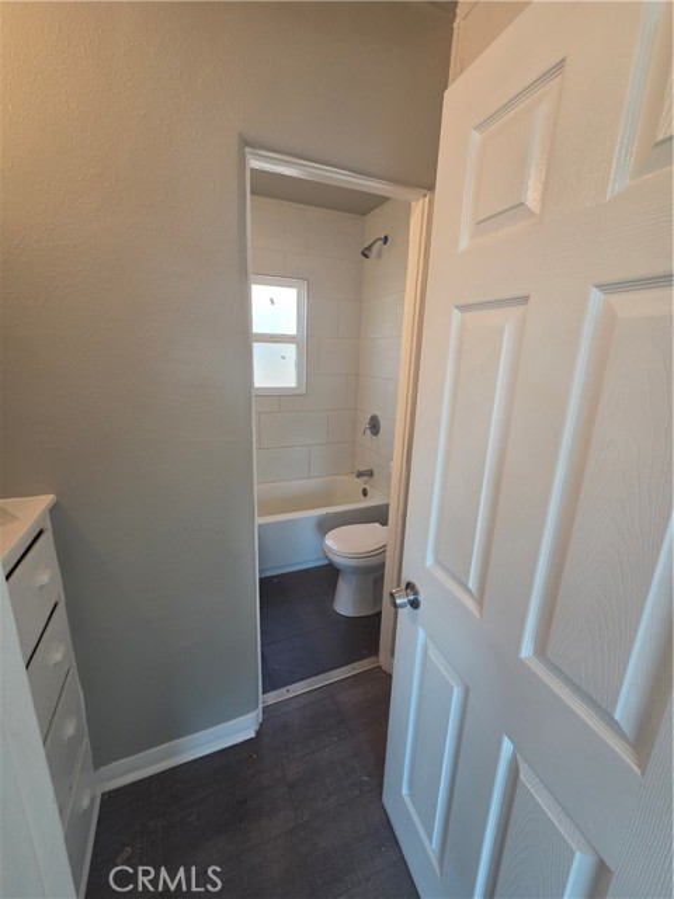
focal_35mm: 13
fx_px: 337
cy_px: 450
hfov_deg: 89.9
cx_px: 337
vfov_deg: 106.2
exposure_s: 1/120
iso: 125
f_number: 2.2
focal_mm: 2.2
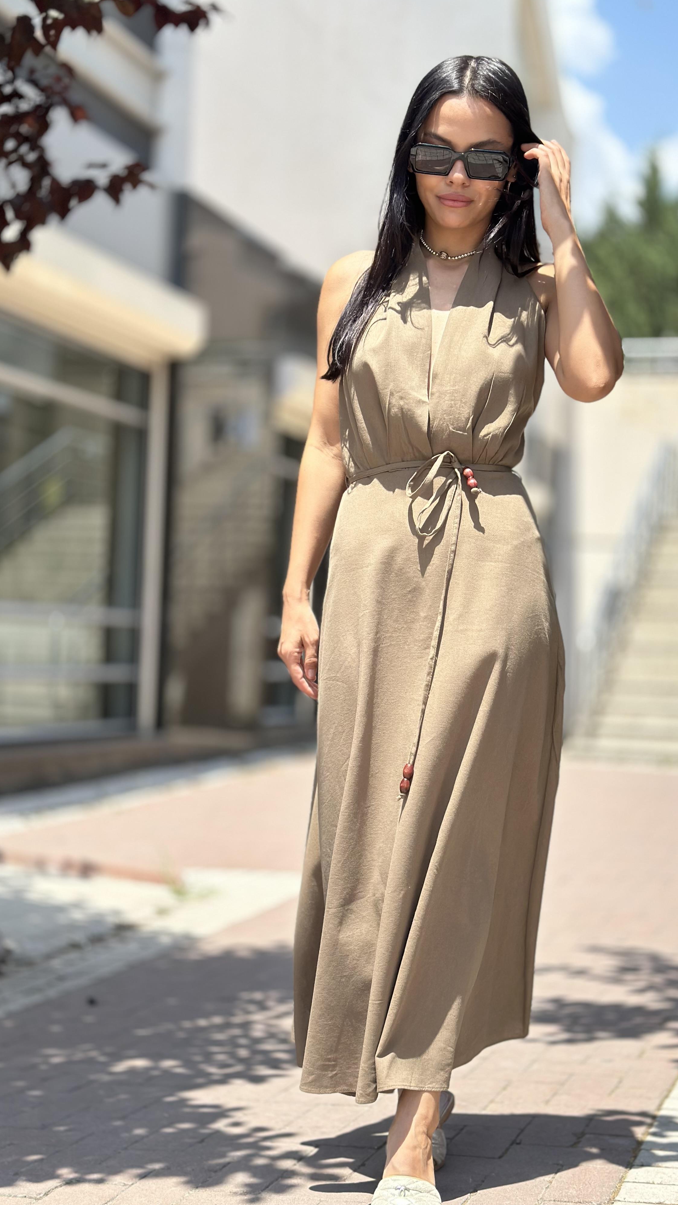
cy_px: 598
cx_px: 404
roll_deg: -3.2
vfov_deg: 39.2
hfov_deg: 22.6
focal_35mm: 53
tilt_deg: +1.3
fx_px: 1694
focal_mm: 6.86
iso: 80
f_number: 1.78
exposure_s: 1/3876
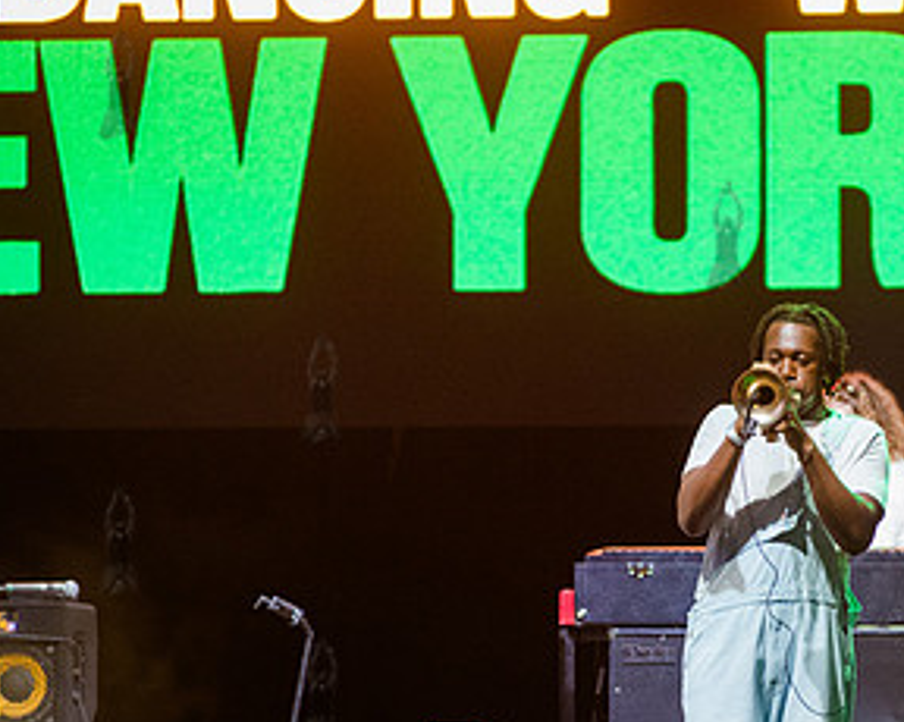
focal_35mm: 382
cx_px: 725
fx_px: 10213
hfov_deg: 5.1
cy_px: 538
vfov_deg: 4.0
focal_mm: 200
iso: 4000
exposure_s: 1/320
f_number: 4
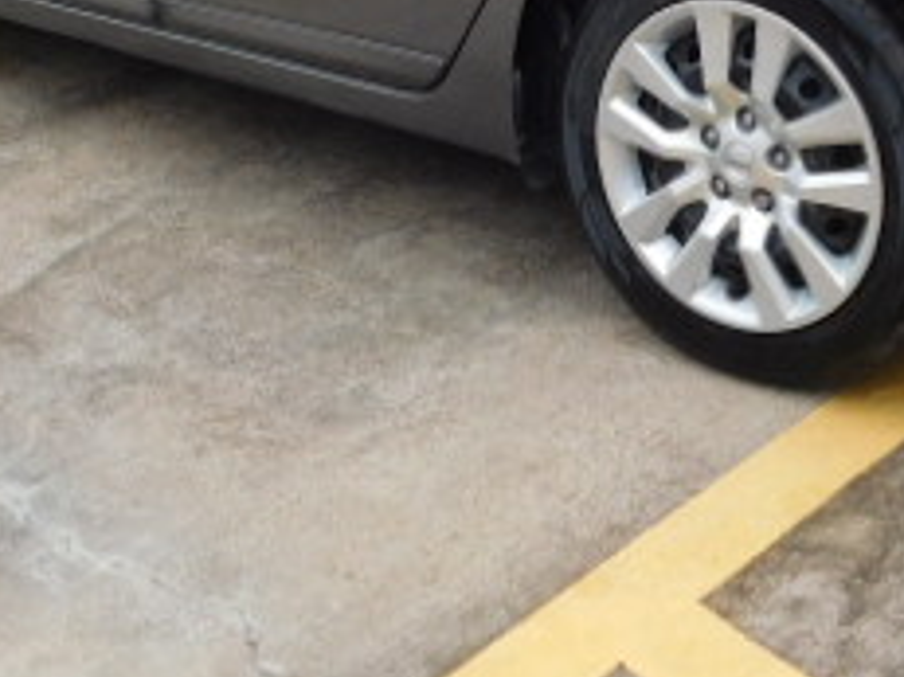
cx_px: 614
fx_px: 2166
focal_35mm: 83
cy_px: -200
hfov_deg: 23.4
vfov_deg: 16.8
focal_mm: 5.3
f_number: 3.2
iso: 125
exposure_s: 1/160
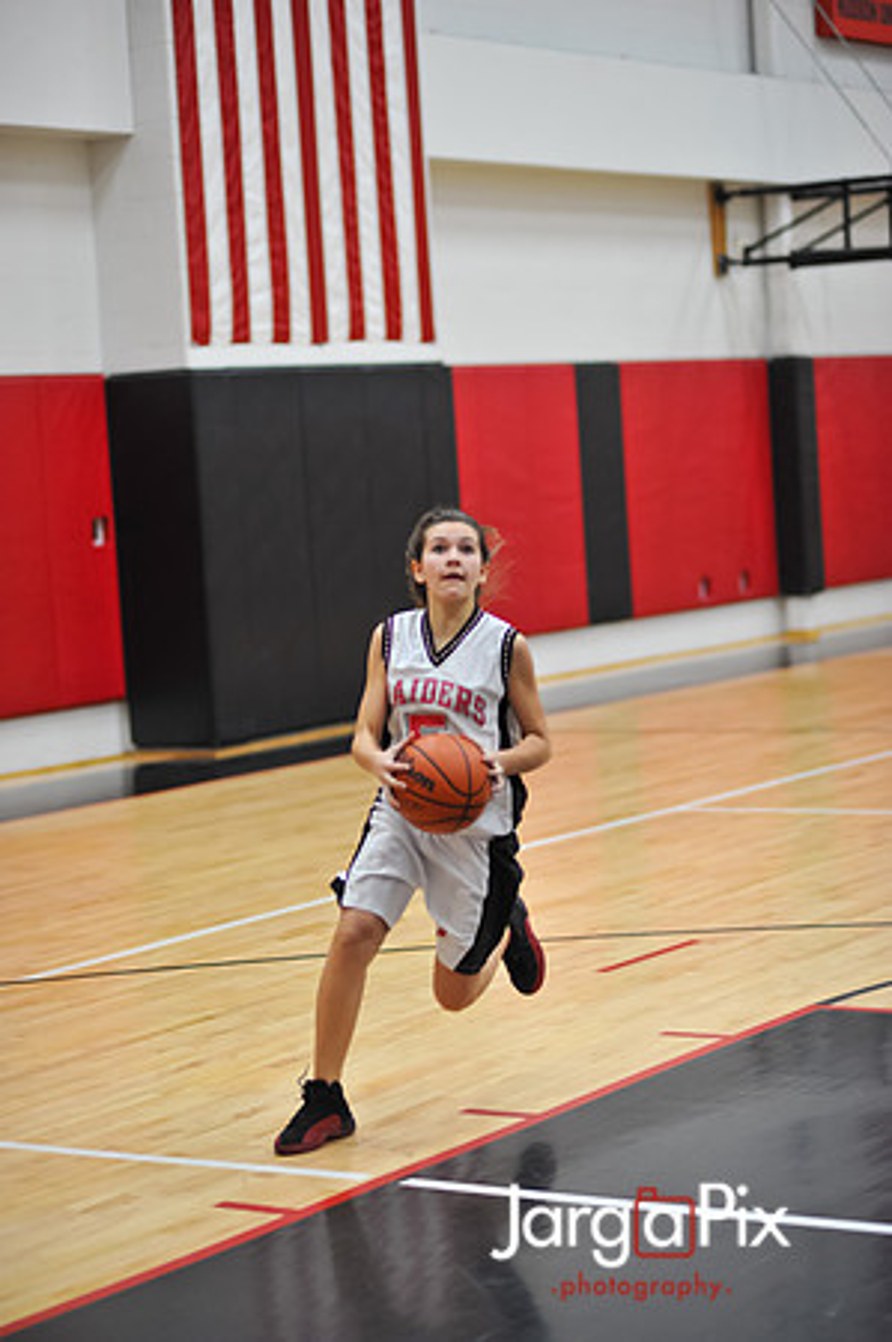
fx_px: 3166
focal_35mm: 85
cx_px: 446
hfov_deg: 16.0
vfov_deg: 23.9
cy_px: 671
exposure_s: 1/500
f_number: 2
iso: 1250
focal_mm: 85
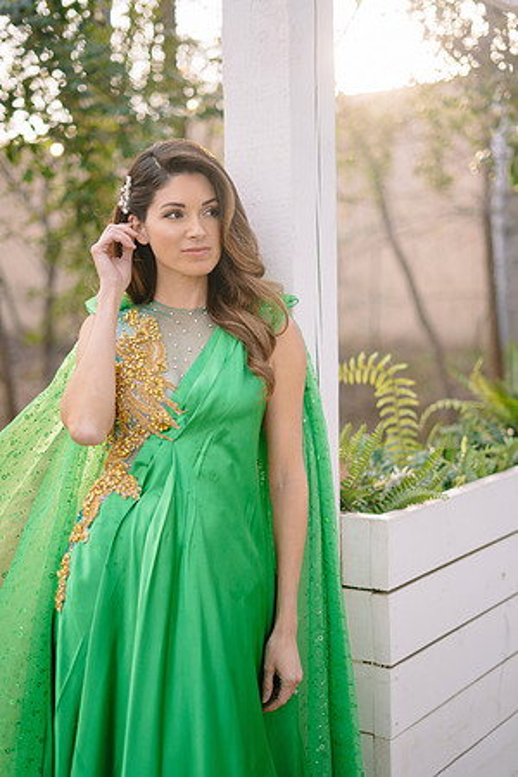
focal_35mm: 50
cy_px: 388
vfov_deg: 39.6
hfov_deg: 27.0
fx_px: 1079
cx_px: 259
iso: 160
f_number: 1.8
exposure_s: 1/200
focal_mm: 50
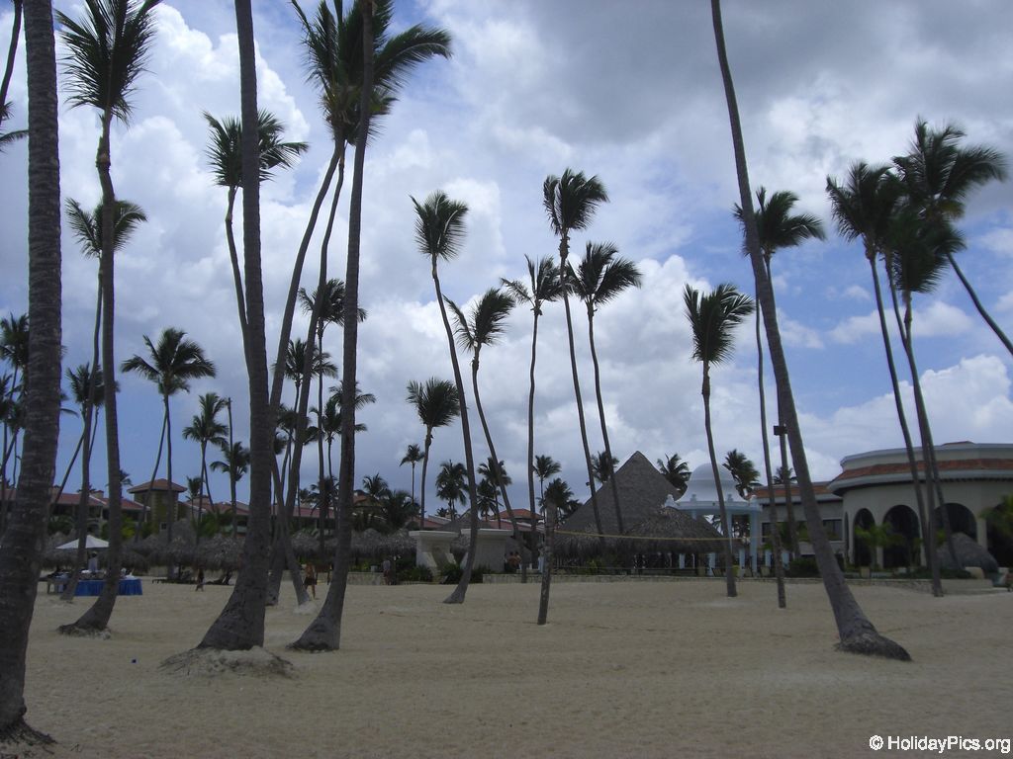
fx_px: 1112
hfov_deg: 49.0
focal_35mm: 38
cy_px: 380
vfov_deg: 37.7
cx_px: 506
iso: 64
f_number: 8
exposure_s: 1/320
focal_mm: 6.2
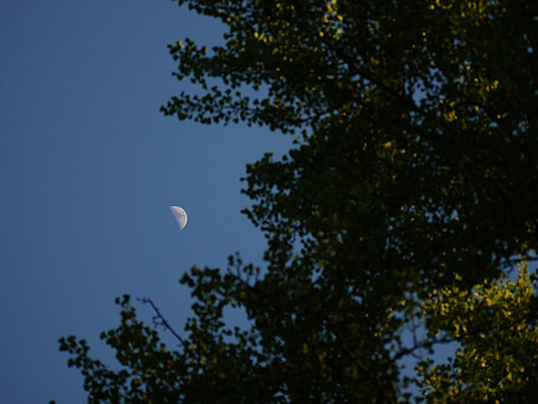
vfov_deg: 8.7
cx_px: 278
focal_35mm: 171
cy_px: 150
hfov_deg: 11.6
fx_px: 2657
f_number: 4.2
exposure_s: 1/1000
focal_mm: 67
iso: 160
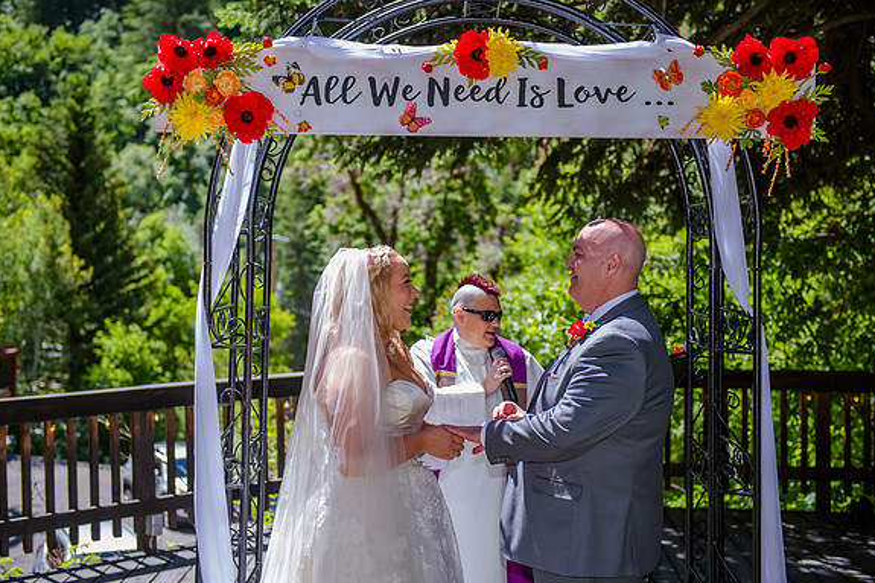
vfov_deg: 24.2
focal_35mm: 56
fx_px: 1361
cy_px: 293
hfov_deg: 35.6
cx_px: 436
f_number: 3.2
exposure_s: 1/500
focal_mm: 55
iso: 160
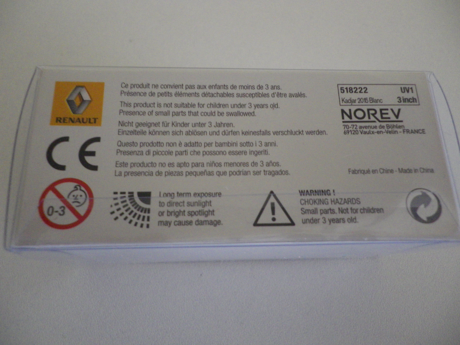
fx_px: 372
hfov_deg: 63.4
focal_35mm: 28
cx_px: 230
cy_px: 172
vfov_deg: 49.7
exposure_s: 1/60
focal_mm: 4.9
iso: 500
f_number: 2.6
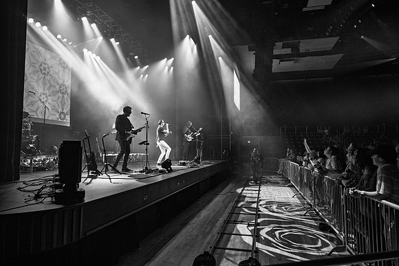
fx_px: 266
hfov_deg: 73.7
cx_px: 200
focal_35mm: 24
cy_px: 133
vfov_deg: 53.2
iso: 4000
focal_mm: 24
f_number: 4
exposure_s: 1/250
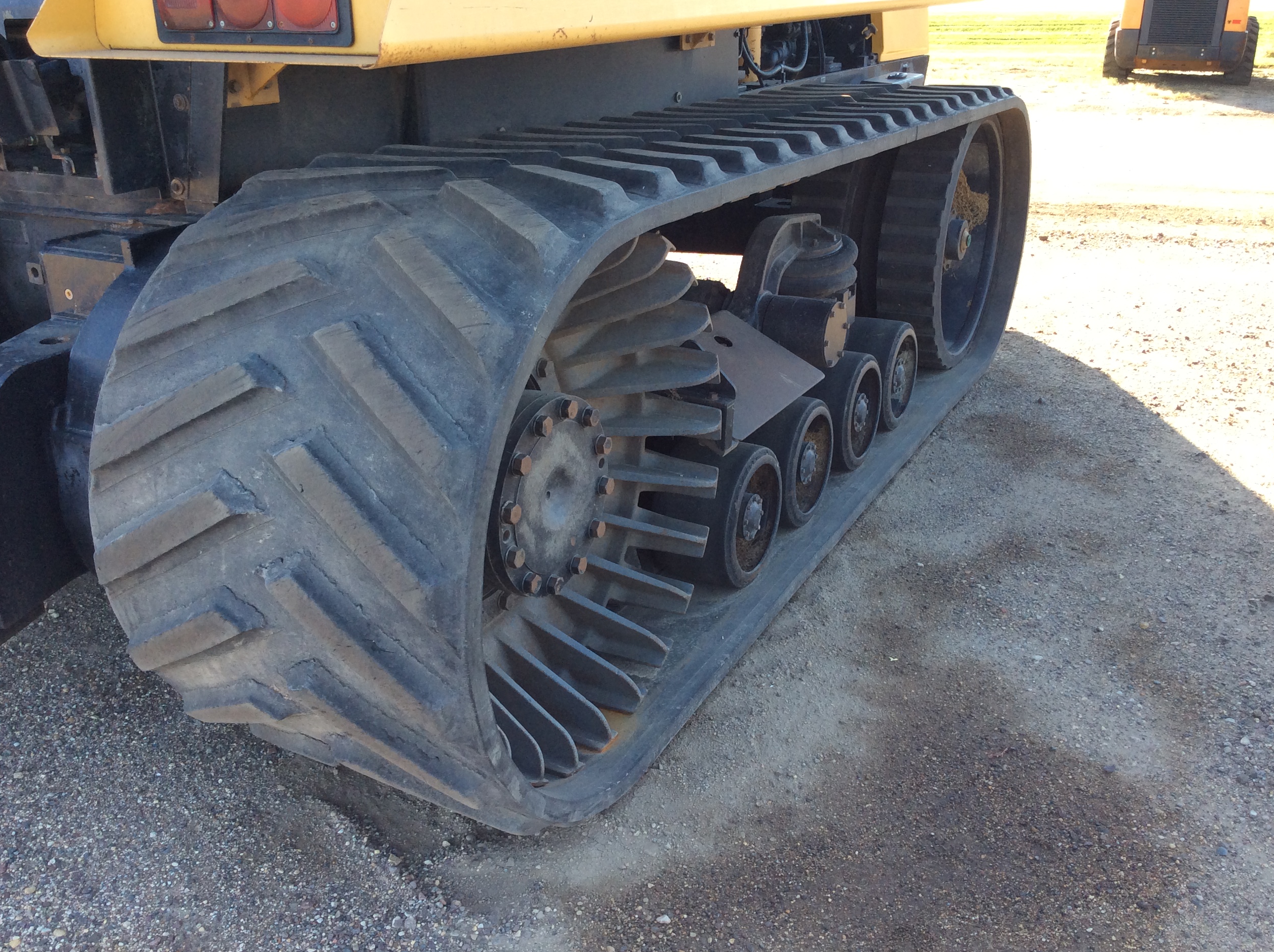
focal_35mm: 33
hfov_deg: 55.4
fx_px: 1213
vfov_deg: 42.8
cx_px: 651
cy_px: 472
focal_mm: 3.3
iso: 32
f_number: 2.4
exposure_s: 1/138
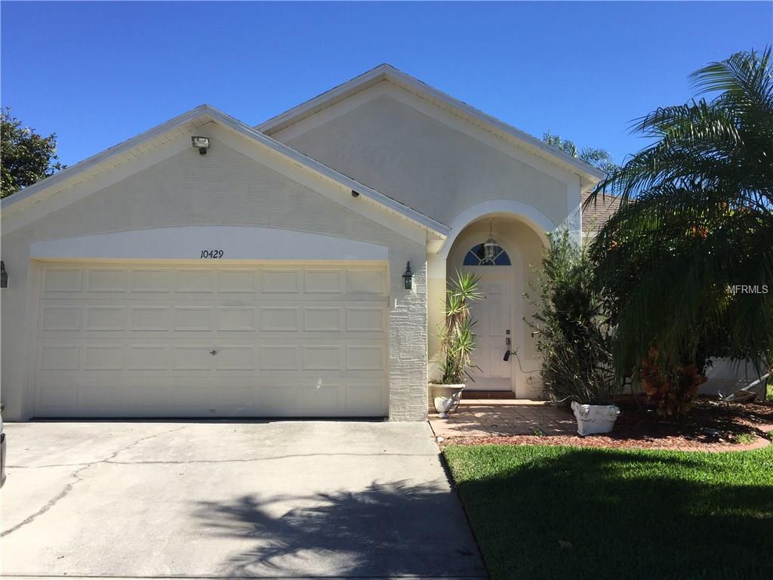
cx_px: 386
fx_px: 648
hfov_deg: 61.7
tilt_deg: +3.4
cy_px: 290
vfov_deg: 48.2
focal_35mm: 29
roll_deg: -1.9
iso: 32
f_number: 2.2
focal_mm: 4.15
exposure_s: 1/1799
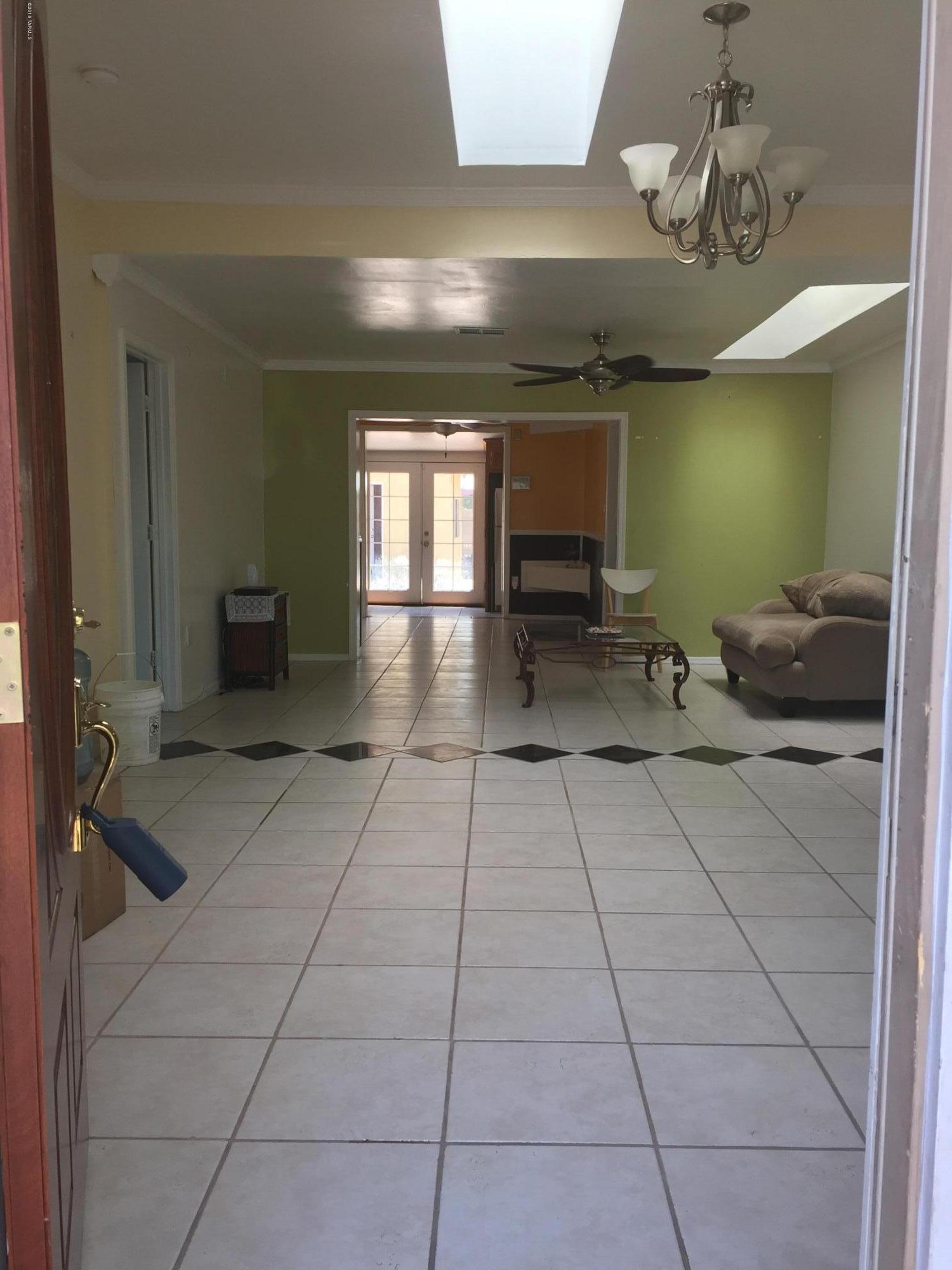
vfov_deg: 61.7
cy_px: 635
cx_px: 476
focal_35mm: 29
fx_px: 1063
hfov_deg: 48.2
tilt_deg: -6.4
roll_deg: -0.5
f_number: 2.2
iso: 50
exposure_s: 1/120
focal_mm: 4.15
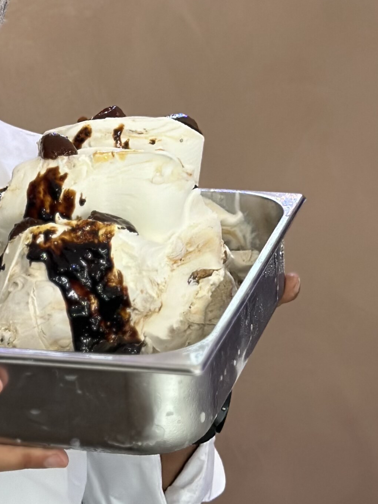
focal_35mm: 142
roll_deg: -1.1
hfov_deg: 10.4
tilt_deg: +9.3
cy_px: -37
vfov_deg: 13.6
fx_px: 2068
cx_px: 6
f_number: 1.78
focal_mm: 6.86
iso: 200
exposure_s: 1/100
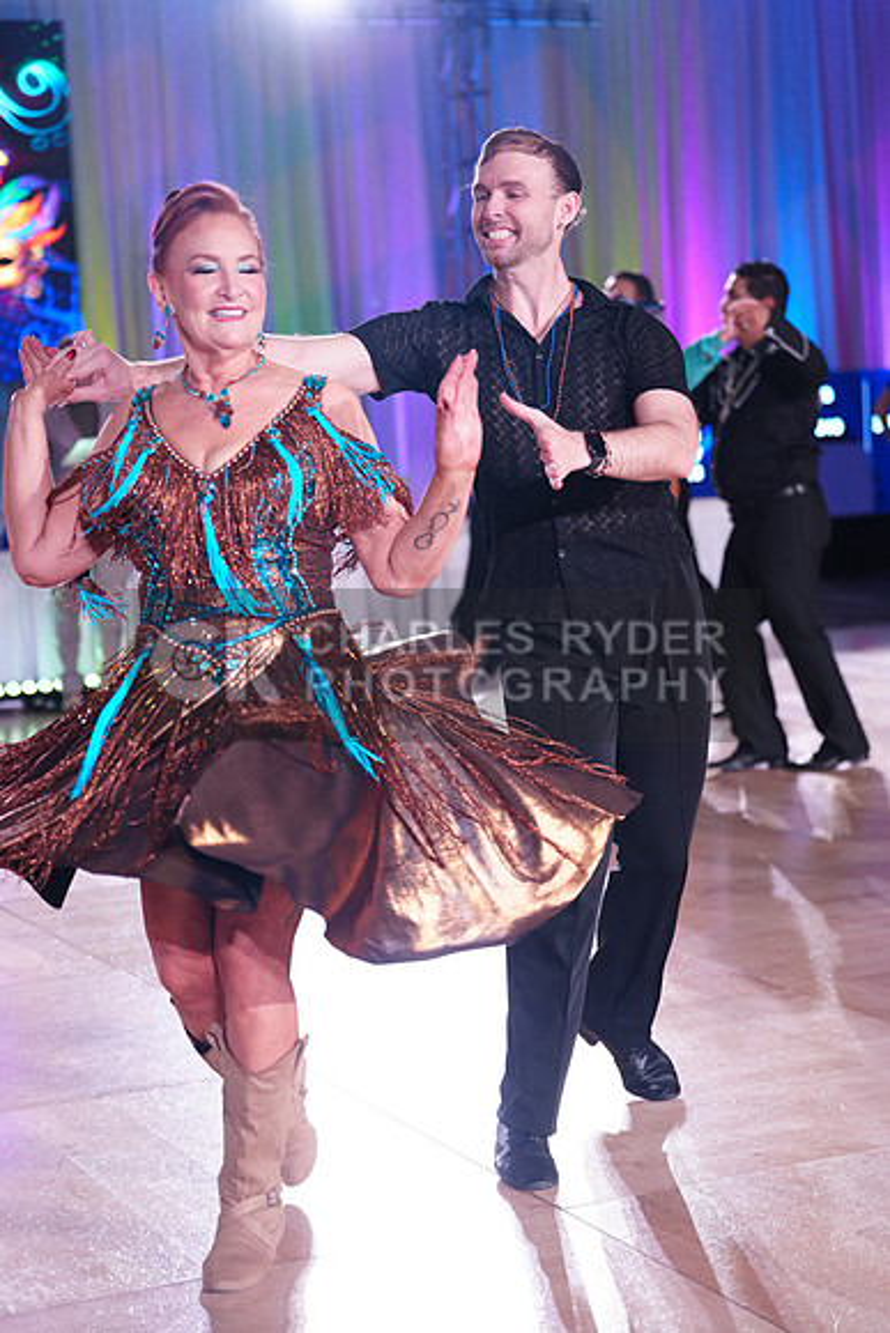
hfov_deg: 19.5
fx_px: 2594
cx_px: 445
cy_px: 666
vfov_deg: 28.8
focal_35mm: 70
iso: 2000
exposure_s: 1/500
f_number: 2.8
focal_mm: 70
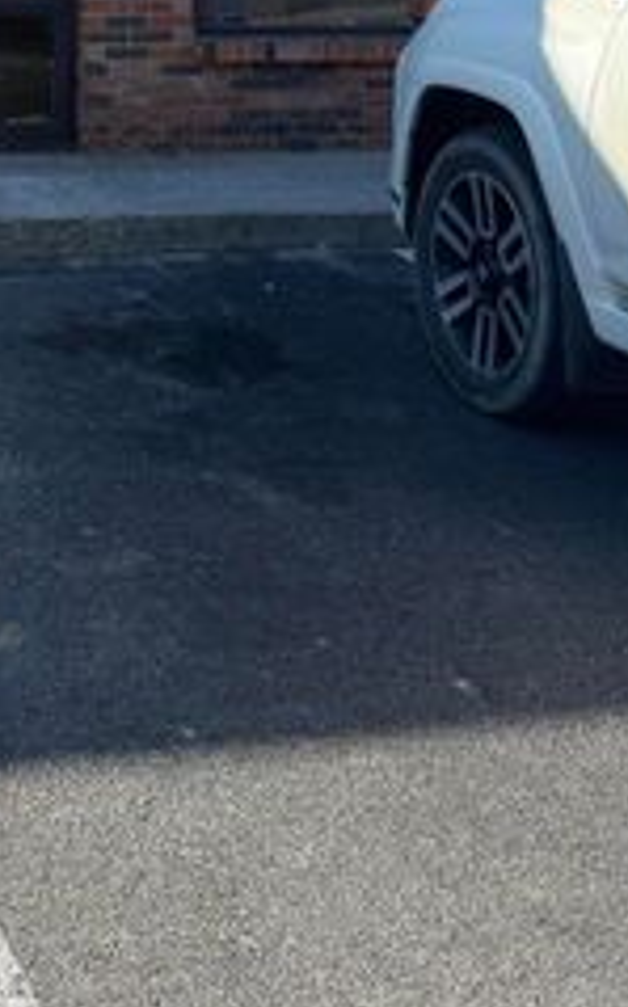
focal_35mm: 71
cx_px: -72
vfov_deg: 26.4
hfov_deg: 17.7
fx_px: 1948
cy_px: -133
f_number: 1.78
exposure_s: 1/2611
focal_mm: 6.76
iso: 100
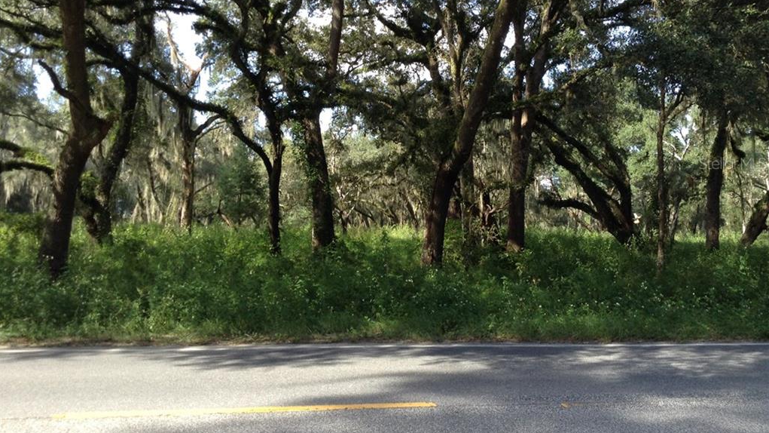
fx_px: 734
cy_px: 163
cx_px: 384
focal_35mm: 36
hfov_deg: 55.3
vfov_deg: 32.7
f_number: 2.4
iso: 32
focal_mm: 3.3
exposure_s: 1/123
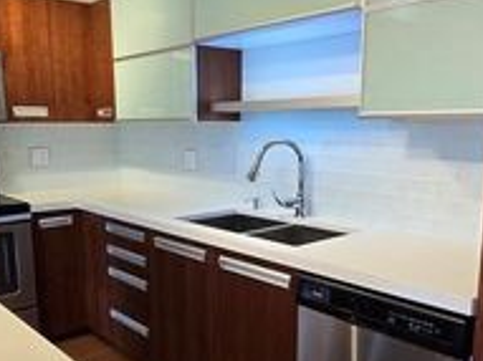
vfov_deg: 41.5
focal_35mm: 34
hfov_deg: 54.0
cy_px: 221
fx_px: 474
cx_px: 235
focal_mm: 2.2
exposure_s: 1/60
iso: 160
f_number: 2.2
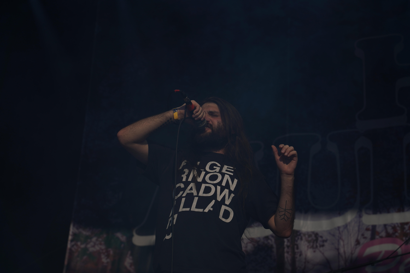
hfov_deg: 19.5
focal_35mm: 105
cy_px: 136
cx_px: 205
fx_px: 1196
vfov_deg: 13.0
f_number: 8
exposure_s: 1/1600
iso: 100
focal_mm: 105
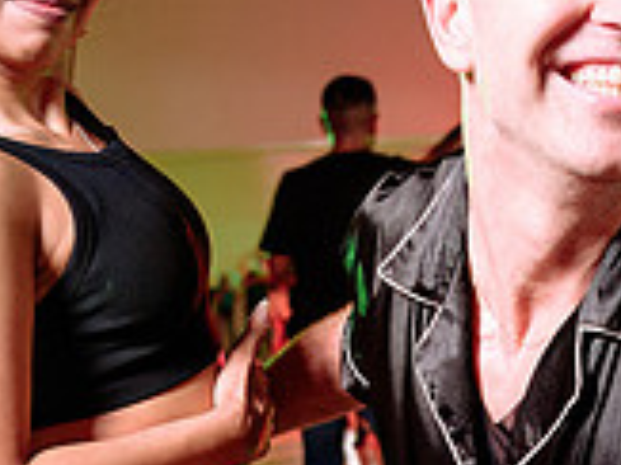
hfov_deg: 23.3
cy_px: 364
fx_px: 1470
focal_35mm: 82
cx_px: 541
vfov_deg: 17.8
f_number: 2.8
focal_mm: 24
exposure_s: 1/100
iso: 800
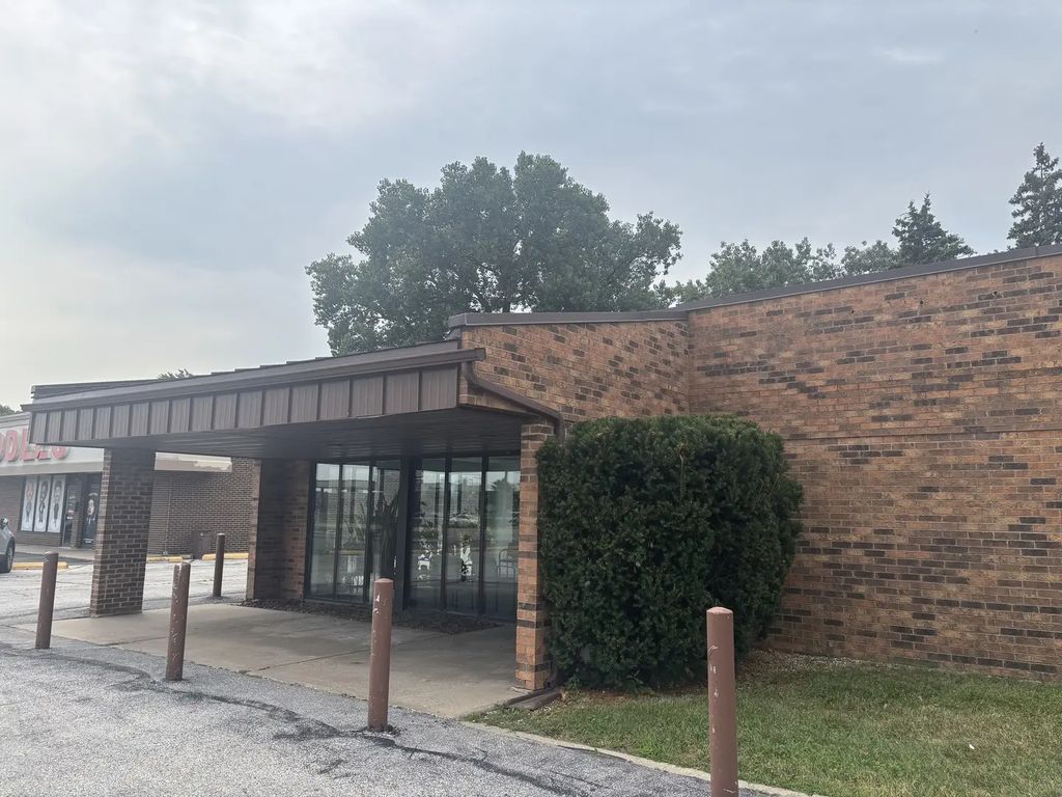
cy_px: 398
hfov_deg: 67.3
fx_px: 798
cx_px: 531
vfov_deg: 53.1
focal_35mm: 26
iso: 50
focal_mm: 5.96
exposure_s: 1/2571
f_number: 1.6
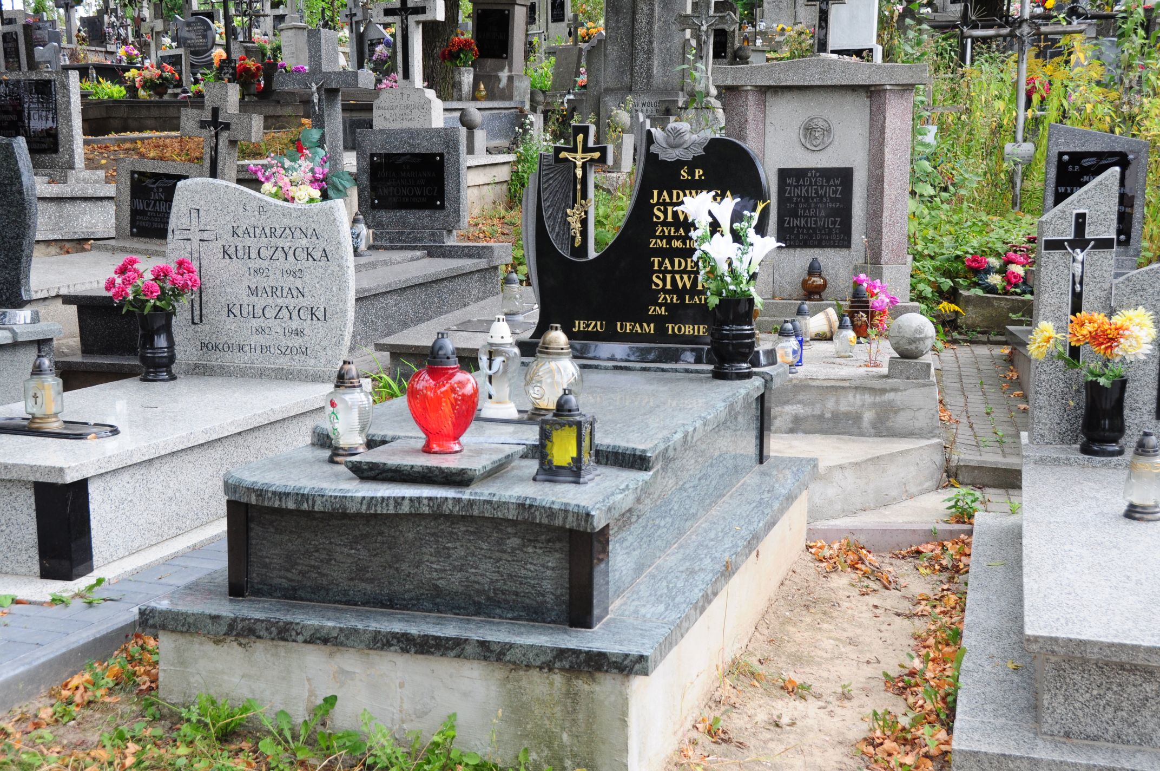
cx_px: 580
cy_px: 386
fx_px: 1496
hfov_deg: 42.4
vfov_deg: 28.9
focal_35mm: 46
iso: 400
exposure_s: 1/160
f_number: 7.1
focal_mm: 31
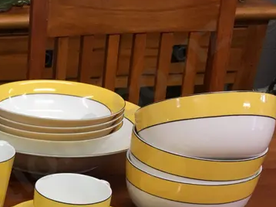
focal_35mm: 83
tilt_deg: -29.4
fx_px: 661
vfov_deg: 16.8
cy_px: 266
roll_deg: +1.5
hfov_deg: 21.1
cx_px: -93
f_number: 2.2
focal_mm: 4.15
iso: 40
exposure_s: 1/33
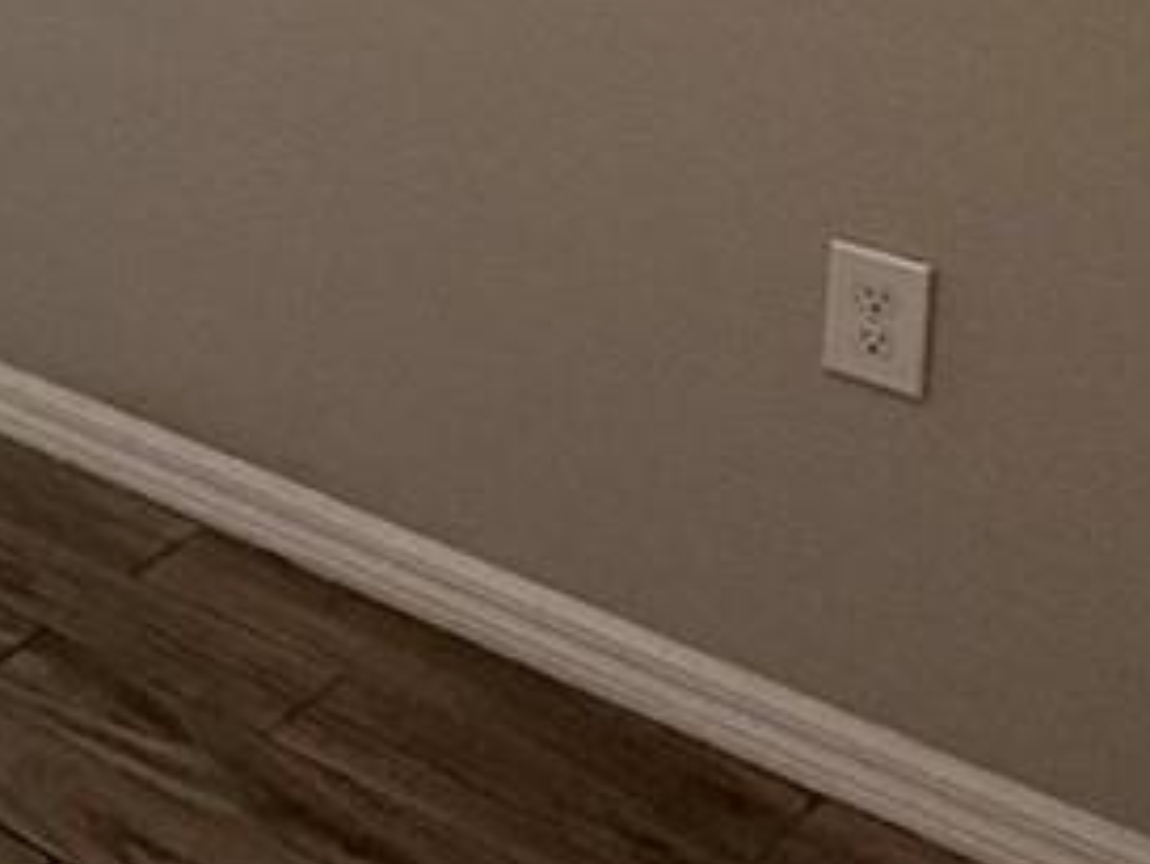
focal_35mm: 82
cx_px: -830
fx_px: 2725
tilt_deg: -6.5
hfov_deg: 19.1
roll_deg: +1.3
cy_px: -590
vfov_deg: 15.9
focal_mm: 2.22
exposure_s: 1/120
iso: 100
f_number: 2.2
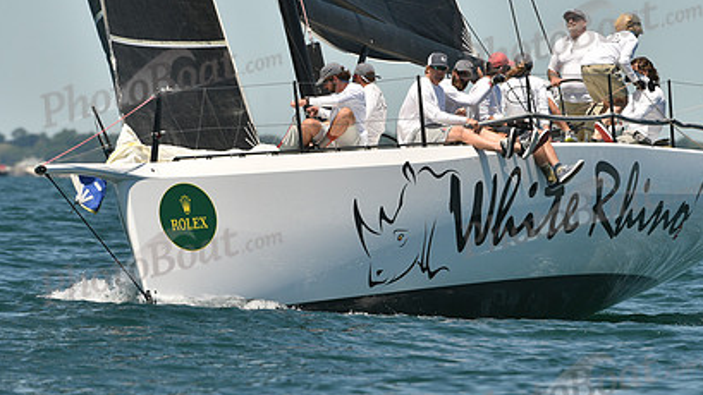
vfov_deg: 2.0
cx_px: 373
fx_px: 11072
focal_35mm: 594
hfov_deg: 3.6
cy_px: 149
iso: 250
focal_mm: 400
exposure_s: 1/1000
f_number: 8
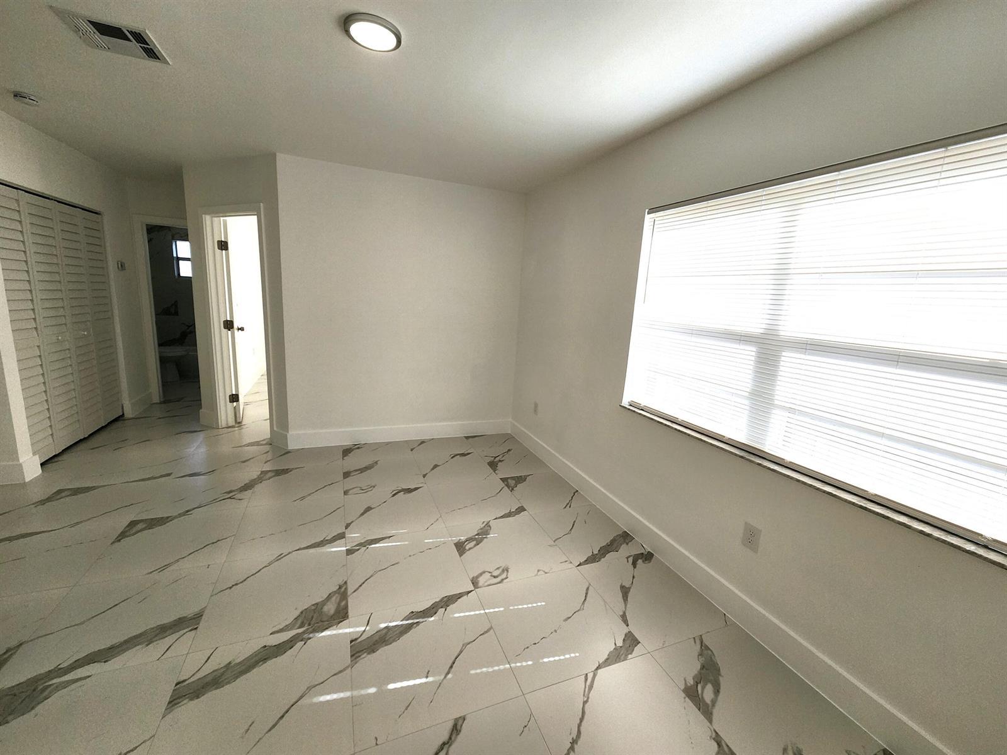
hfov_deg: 106.2
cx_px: 504
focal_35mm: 13
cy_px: 378
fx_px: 378
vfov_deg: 89.9
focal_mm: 2.2
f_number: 2.2
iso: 50
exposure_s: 1/686
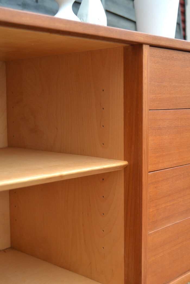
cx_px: 95
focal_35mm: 52
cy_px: 142
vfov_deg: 37.9
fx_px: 416
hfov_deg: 25.8
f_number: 4.5
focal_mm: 35
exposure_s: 1/125
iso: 360
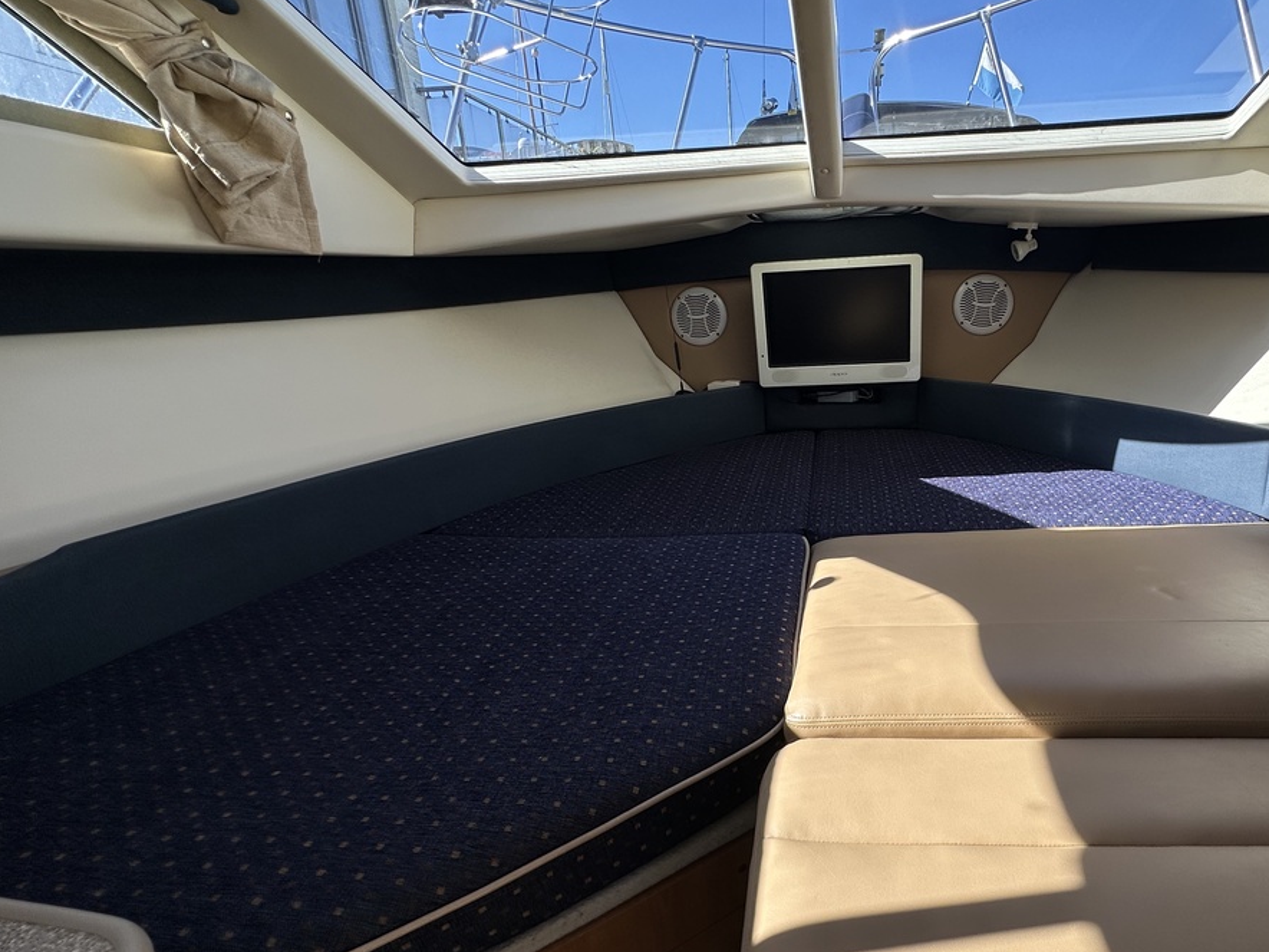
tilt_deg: -18.4
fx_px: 697
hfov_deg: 83.2
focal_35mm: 19
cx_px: 788
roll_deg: +2.7
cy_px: 523
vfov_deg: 68.5
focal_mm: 2.22
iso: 40
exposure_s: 1/456
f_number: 2.2
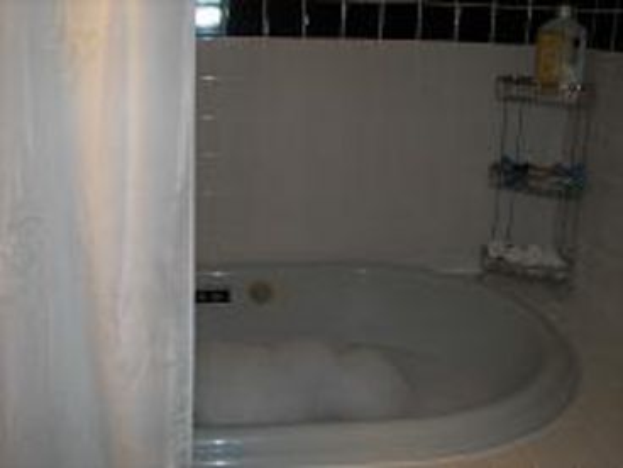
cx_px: 312
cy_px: 234
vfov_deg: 32.9
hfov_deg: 42.9
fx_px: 792
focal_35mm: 44
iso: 200
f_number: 3.1
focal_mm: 7.1
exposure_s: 1/60
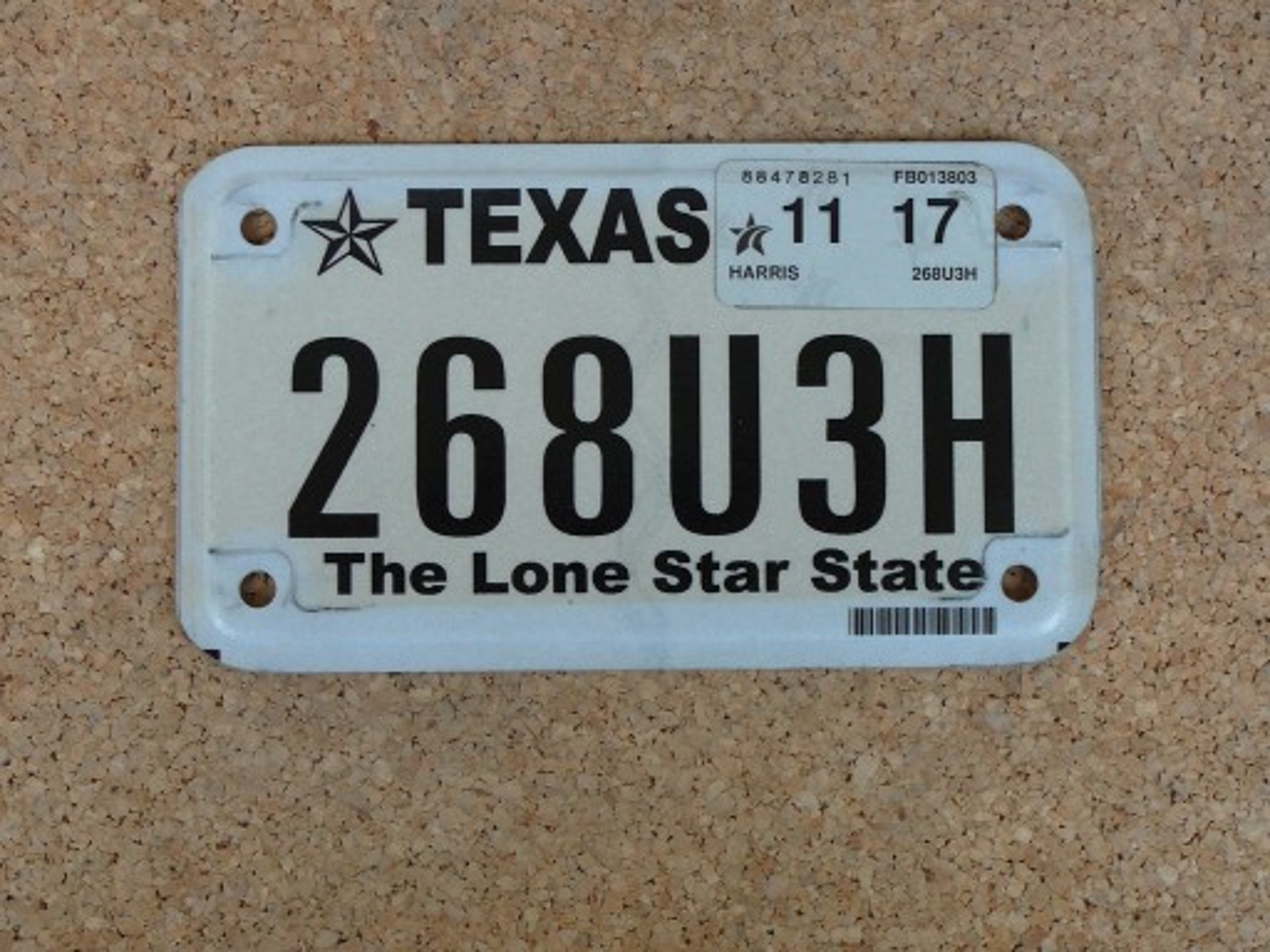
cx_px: 635
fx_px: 1798
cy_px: 476
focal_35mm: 49
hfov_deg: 38.9
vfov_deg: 29.7
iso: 100
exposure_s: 1/30
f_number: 3.4
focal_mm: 7.3
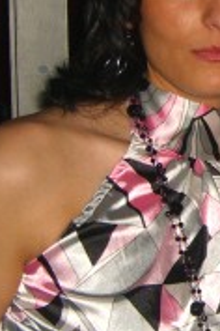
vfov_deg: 15.3
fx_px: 1228
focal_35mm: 134
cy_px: 137
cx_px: 367
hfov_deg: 9.8
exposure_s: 1/60
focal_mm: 7.9
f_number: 2.8
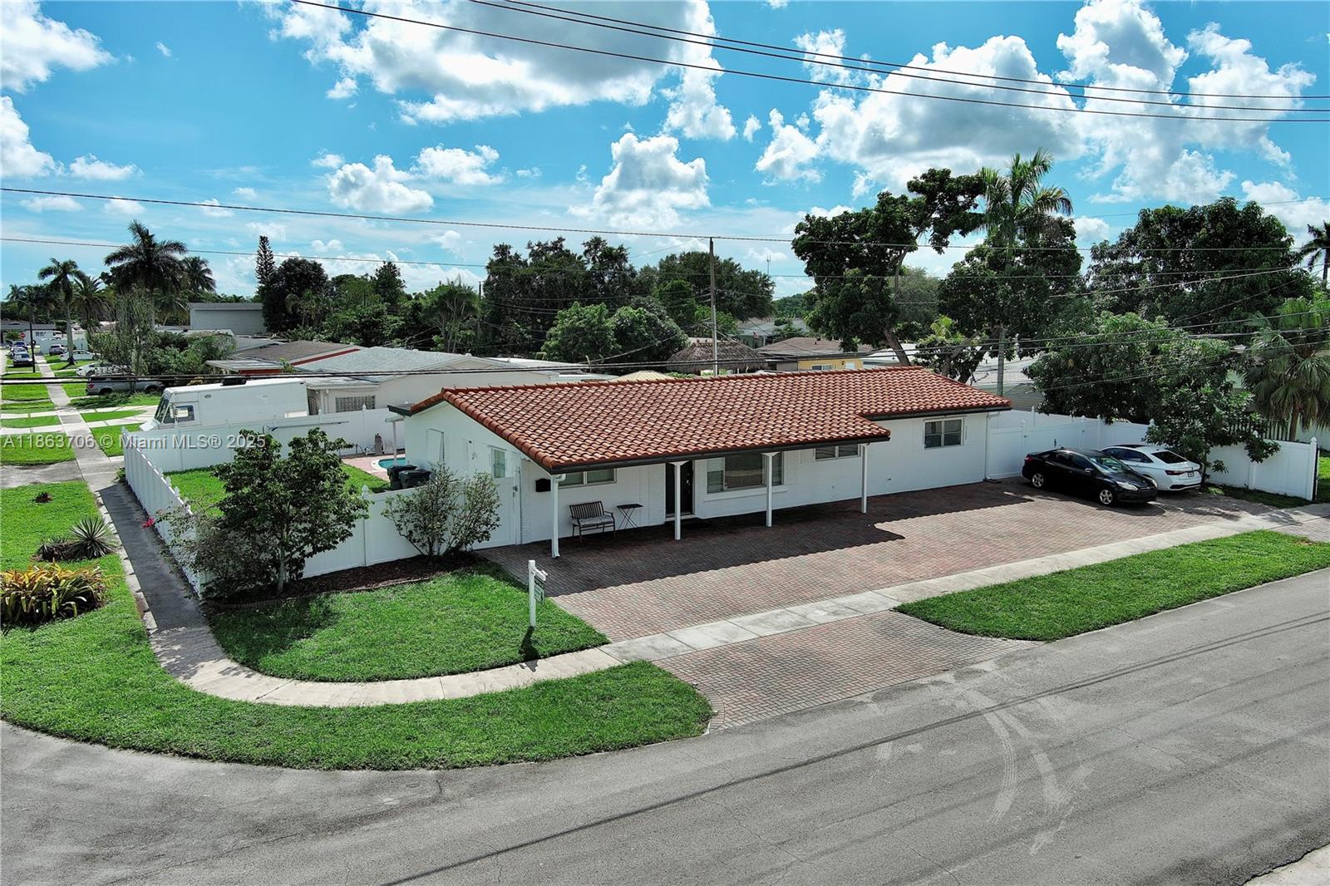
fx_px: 1071
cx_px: 665
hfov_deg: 63.7
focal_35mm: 29
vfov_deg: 44.9
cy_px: 443
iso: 102
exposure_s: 1/2674
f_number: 2.8
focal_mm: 10.57
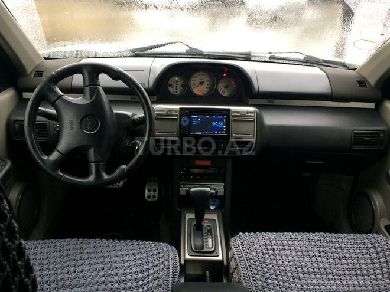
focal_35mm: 29
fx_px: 327
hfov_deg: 61.7
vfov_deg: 48.2
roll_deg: -3.0
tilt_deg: -24.0
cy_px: 146
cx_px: 195
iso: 125
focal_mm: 4.15
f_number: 2.2
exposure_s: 1/33
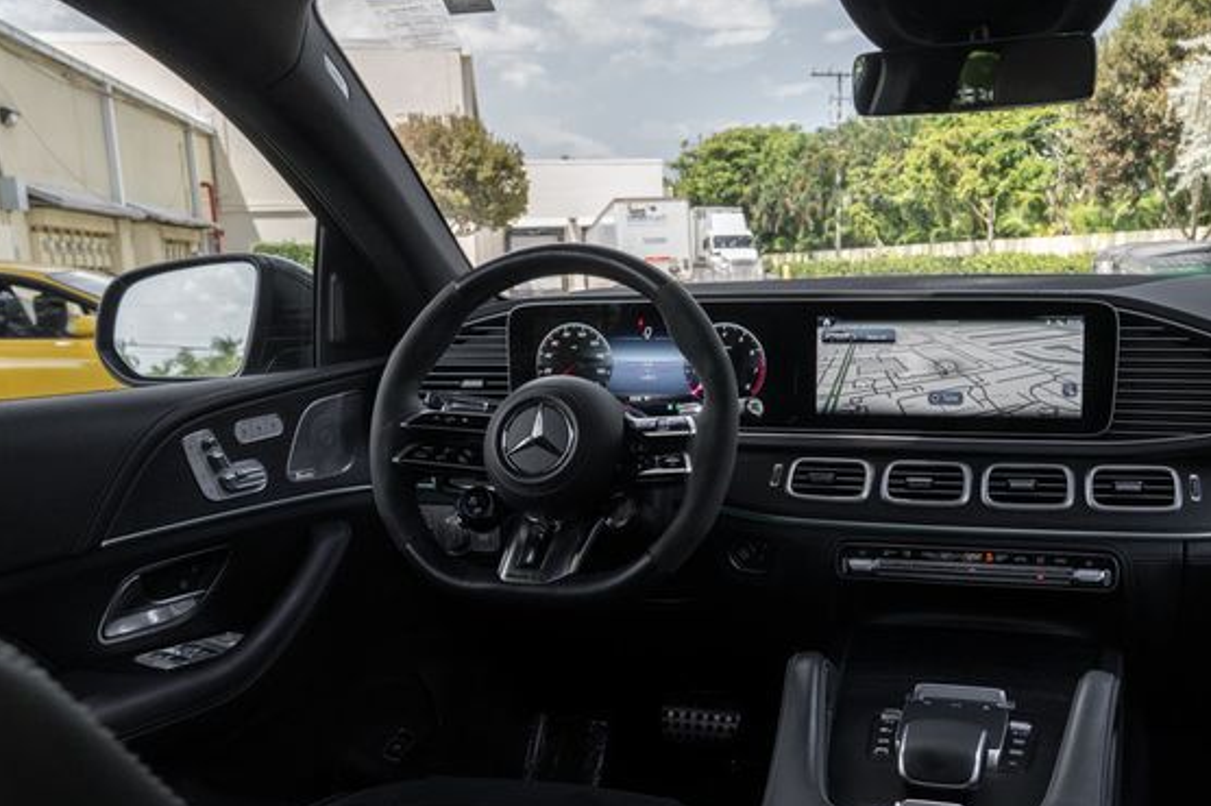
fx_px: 1076
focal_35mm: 32
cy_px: 457
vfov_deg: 41.0
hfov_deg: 57.8
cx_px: 781
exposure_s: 1/80
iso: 640
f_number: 8
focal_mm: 24
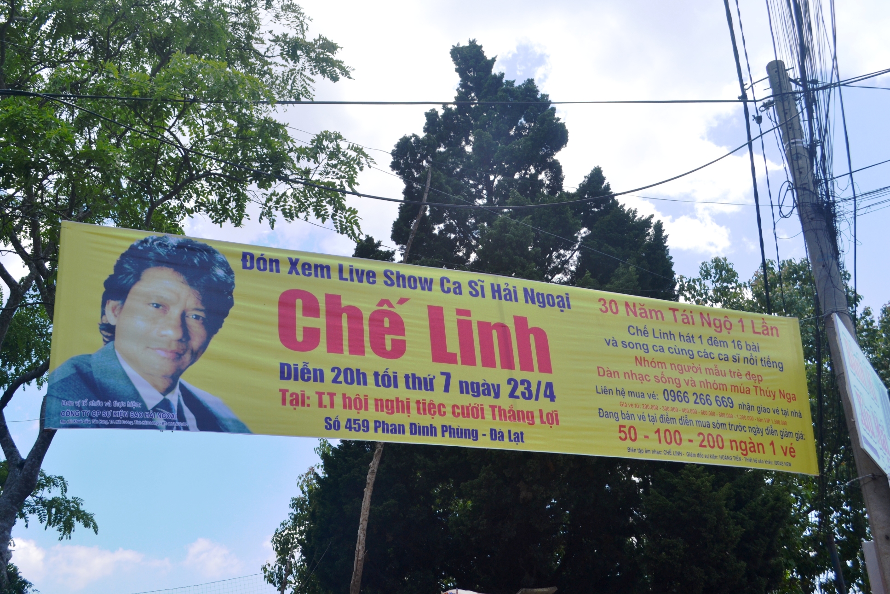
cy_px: 297
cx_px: 445
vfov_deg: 34.2
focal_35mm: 39
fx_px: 964
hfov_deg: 49.6
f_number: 8
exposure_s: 1/250
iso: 100
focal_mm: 26
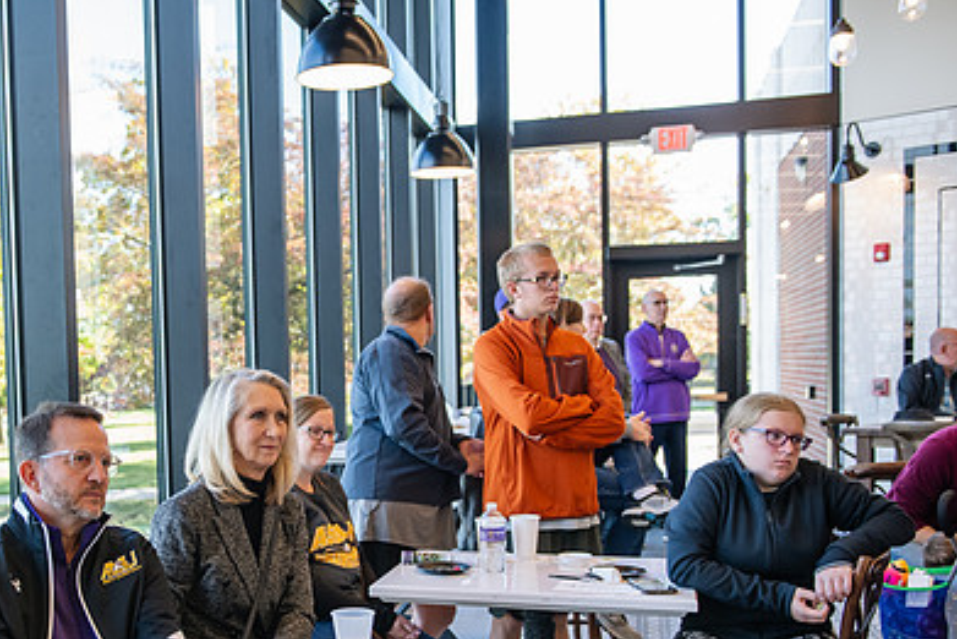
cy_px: 430
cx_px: 267
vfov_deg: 29.1
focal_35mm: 46
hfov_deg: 41.7
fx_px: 1223
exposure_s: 1/400
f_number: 3.2
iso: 1000
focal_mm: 31
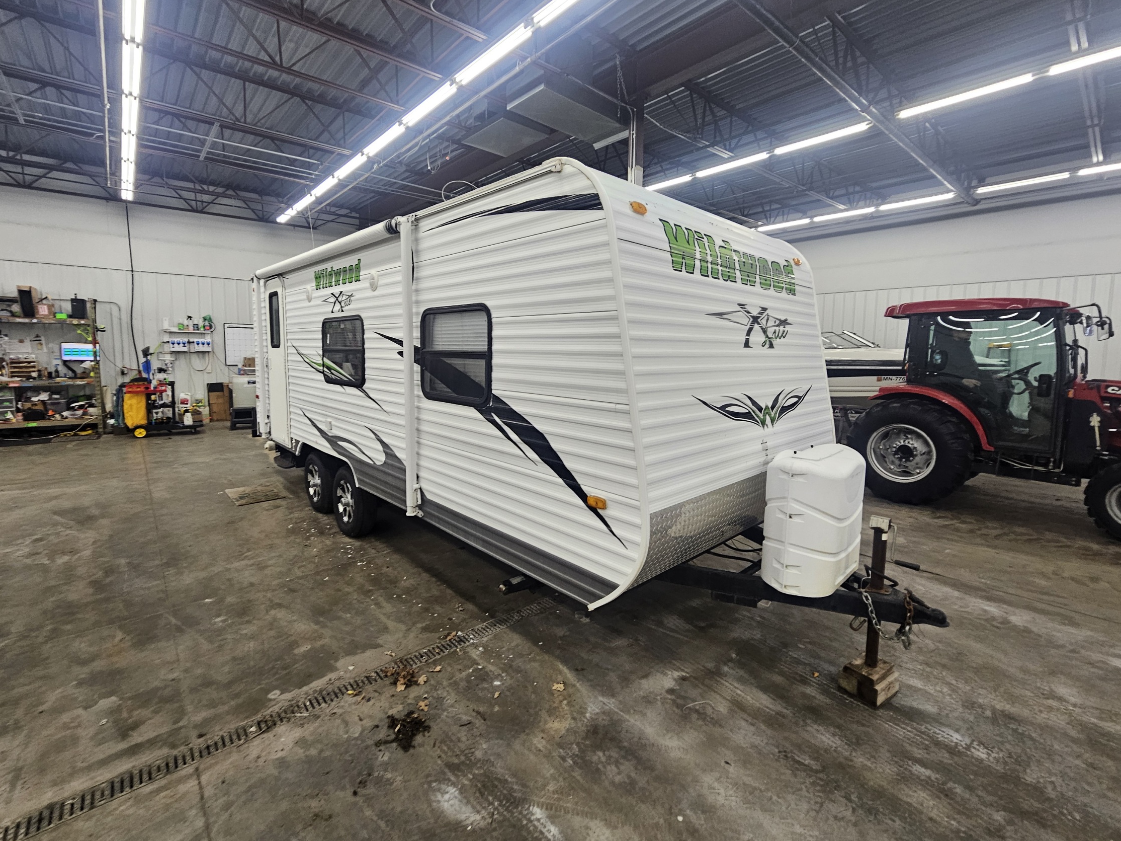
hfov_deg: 102.1
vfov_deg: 85.5
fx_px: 453
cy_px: 391
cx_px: 554
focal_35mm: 14
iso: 125
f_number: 2.2
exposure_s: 1/60.2
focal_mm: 2.2
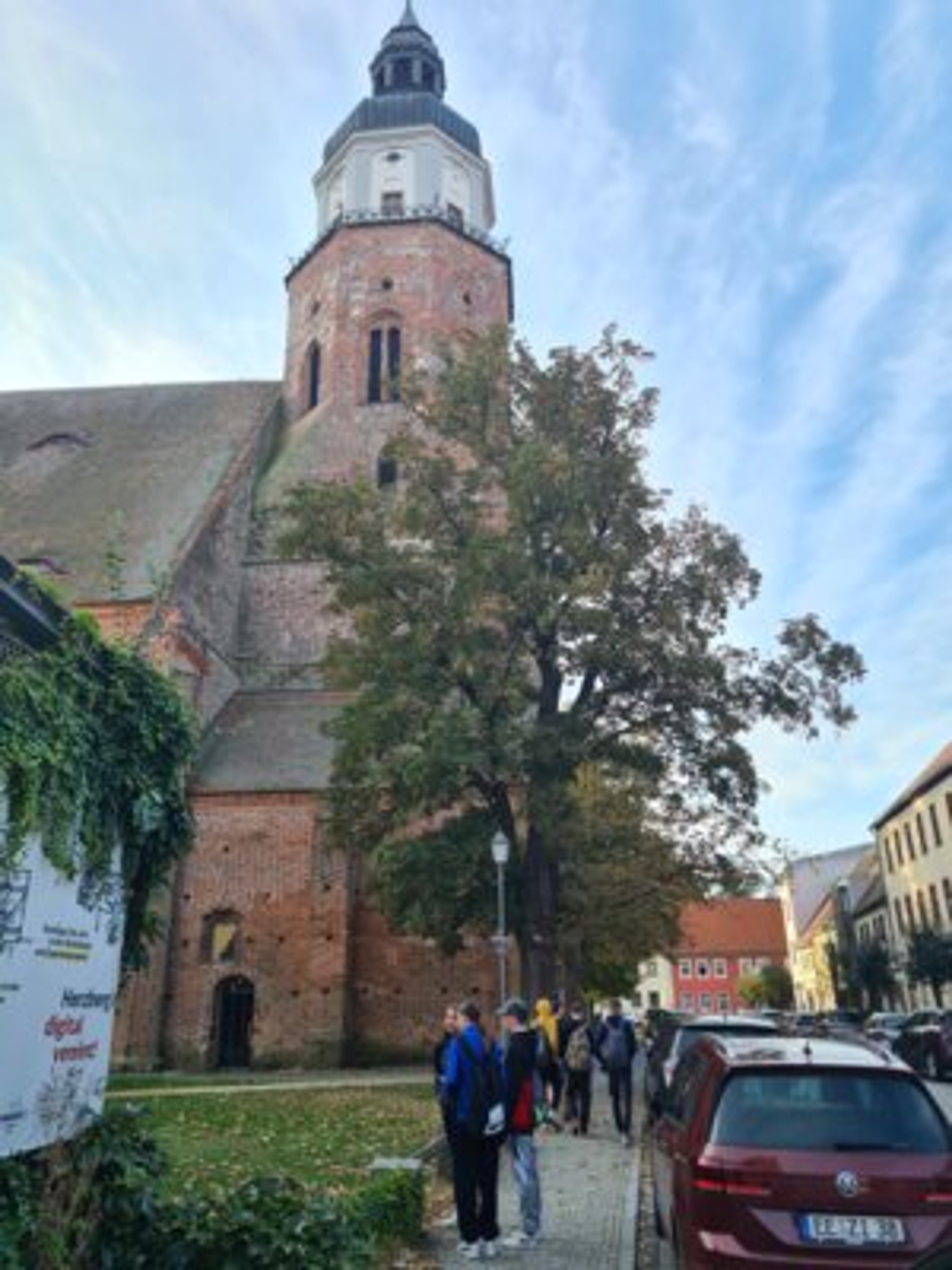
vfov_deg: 67.3
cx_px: 476
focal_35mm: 26
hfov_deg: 53.1
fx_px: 953
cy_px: 635
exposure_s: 1/610
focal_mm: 5.4
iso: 50
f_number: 1.8
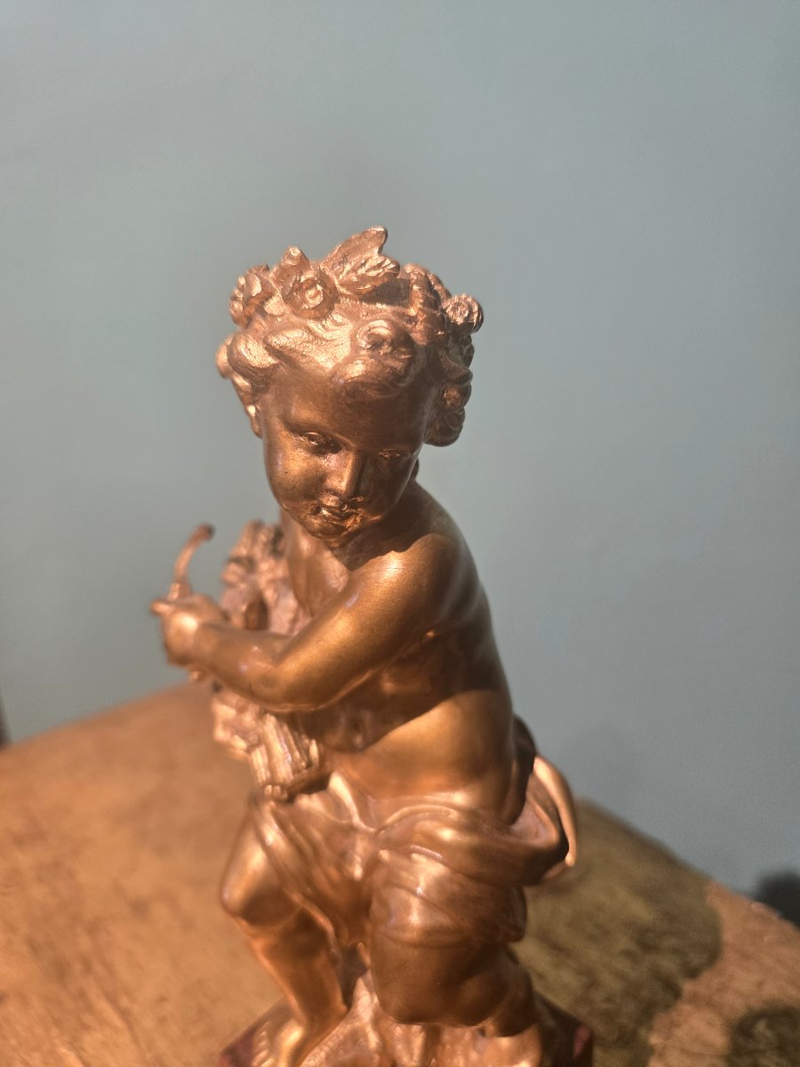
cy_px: 534
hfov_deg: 58.9
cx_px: 400
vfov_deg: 73.9
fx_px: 709
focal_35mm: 23
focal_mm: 5.4
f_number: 1.8
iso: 160
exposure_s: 1/100
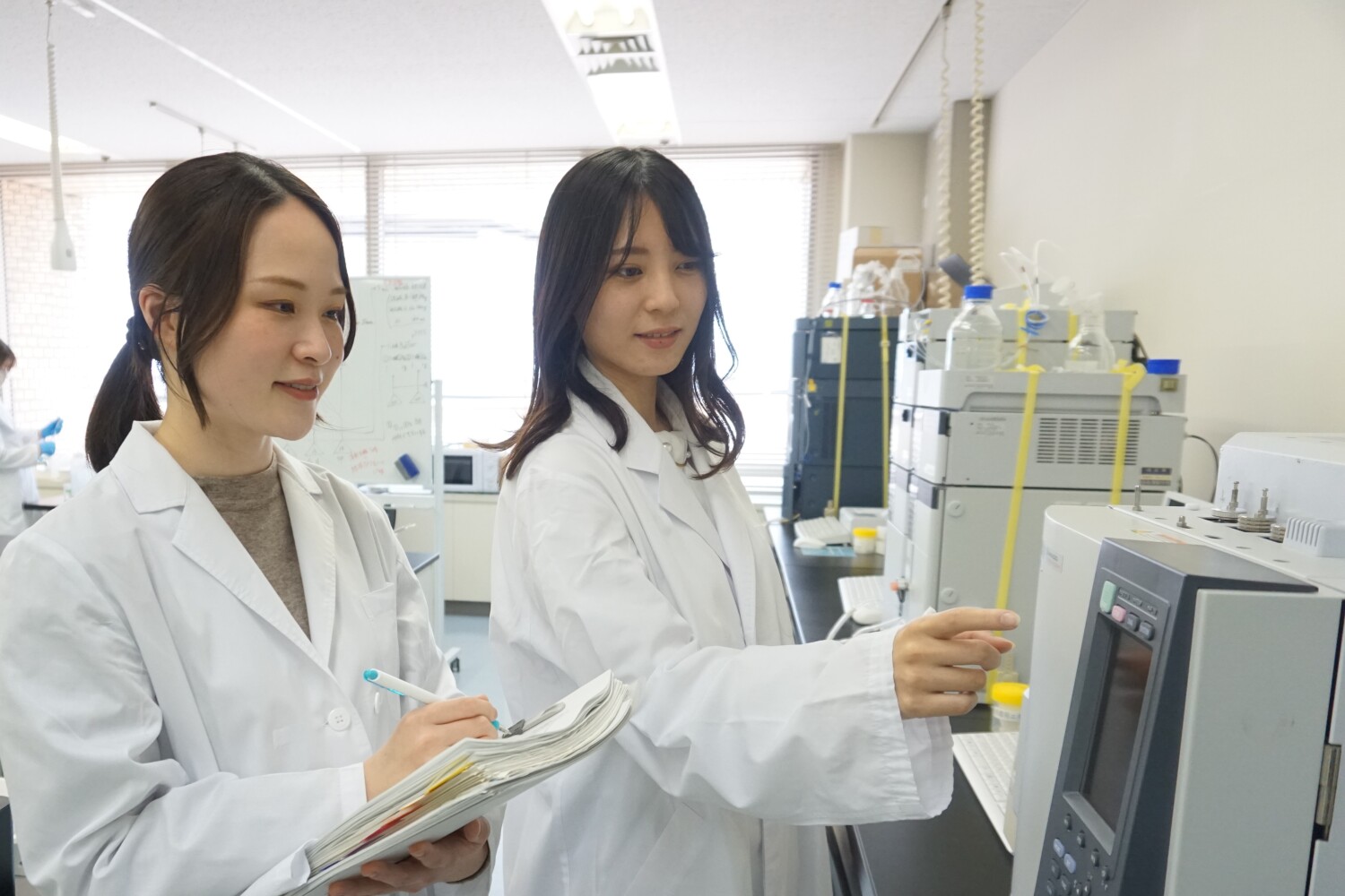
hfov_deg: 73.7
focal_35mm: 24
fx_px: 897
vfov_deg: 53.1
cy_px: 448
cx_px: 672
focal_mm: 16
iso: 1250
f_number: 4
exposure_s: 1/160
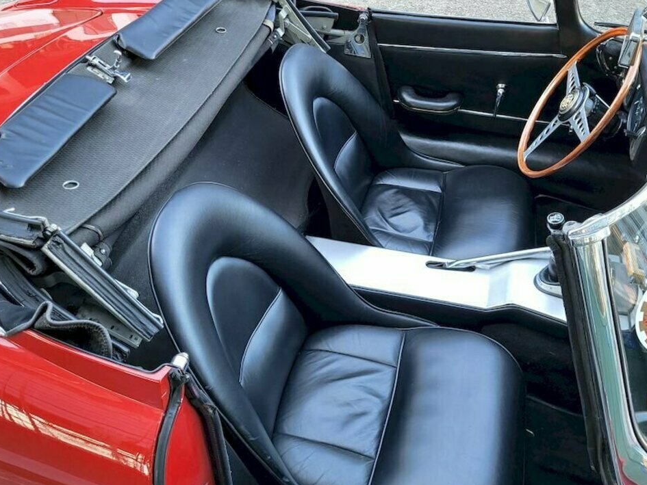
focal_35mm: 33
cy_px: 231
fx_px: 617
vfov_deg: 42.9
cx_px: 326
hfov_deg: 55.3
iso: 160
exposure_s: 1/100
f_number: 1.8
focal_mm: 5.4
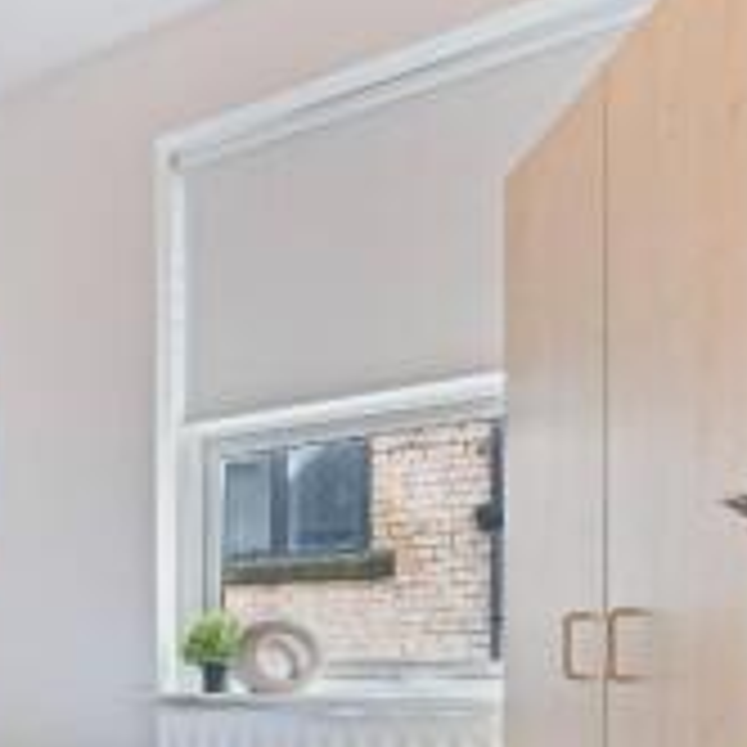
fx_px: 952
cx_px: -220
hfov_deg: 32.4
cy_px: 673
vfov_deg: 39.7
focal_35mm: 39
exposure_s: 1/1.25
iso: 250
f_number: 9
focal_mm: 16
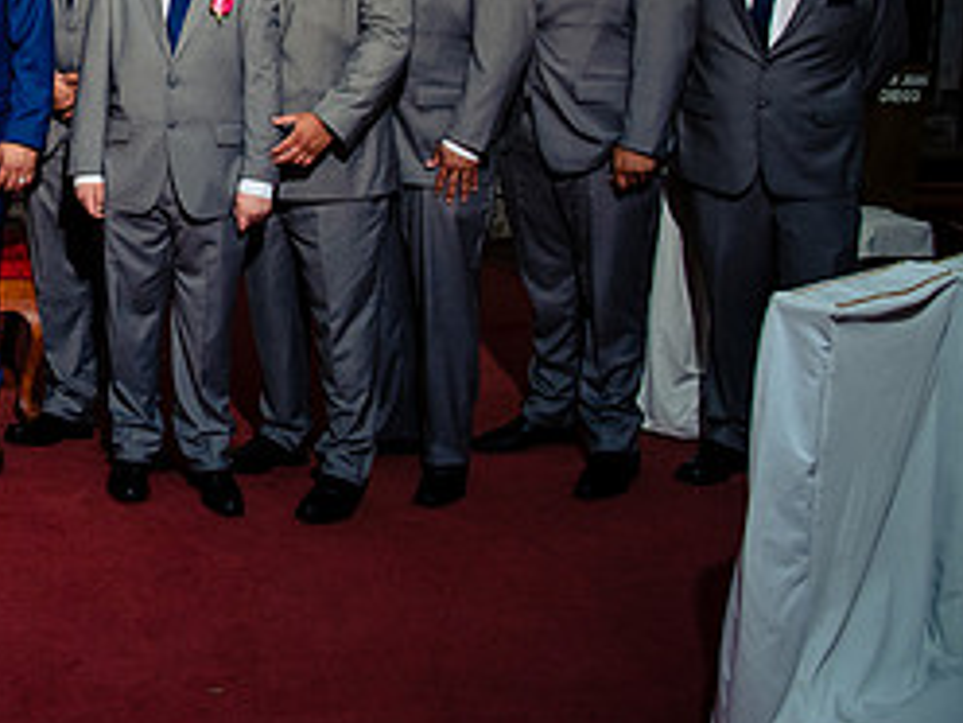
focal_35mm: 54
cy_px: 64
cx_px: -116
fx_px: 1502
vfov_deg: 26.1
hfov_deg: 31.3
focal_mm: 24
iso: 2000
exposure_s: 1/125
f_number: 5.6
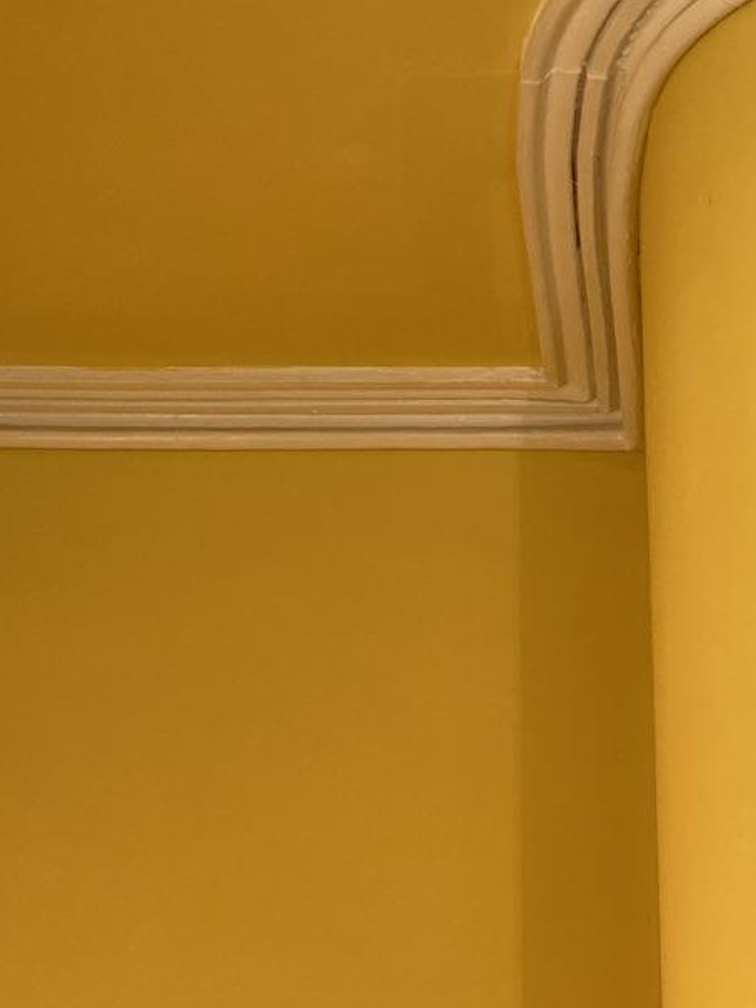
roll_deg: -1.2
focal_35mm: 88
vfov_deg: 22.1
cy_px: 310
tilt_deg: +26.2
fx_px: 2562
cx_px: 471
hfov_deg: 16.8
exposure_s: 1/60
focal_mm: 6
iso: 200
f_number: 2
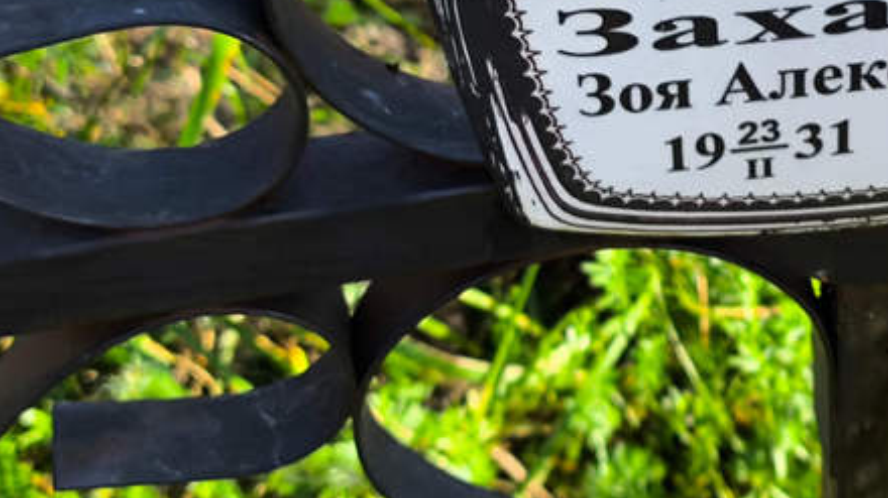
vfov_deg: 12.1
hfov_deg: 21.3
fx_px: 2330
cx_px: 740
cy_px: 42
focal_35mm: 99
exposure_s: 1/432
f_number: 1.7
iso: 50
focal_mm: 4.71
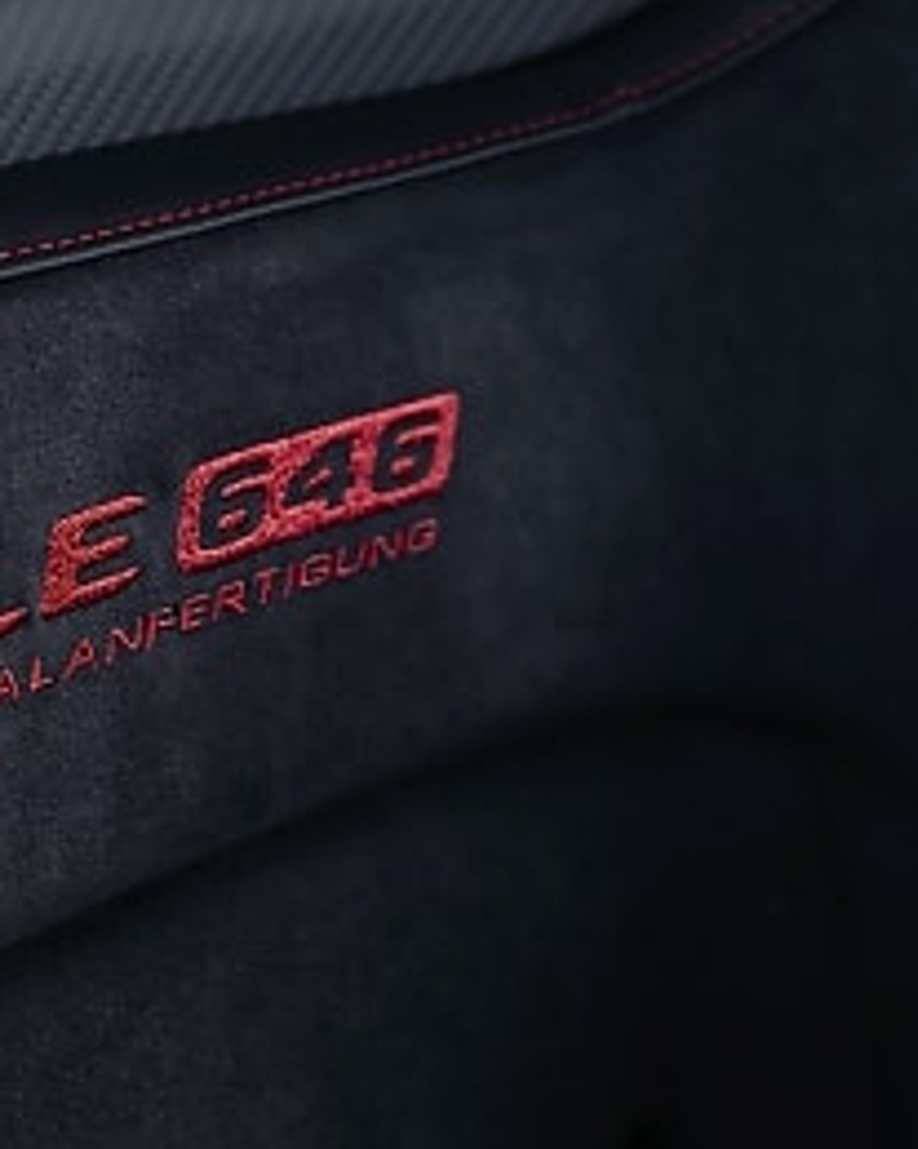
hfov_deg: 19.9
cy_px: 586
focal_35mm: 76
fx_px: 2583
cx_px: 146
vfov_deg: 25.1
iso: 320
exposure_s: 1/20
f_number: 2.8
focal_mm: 35
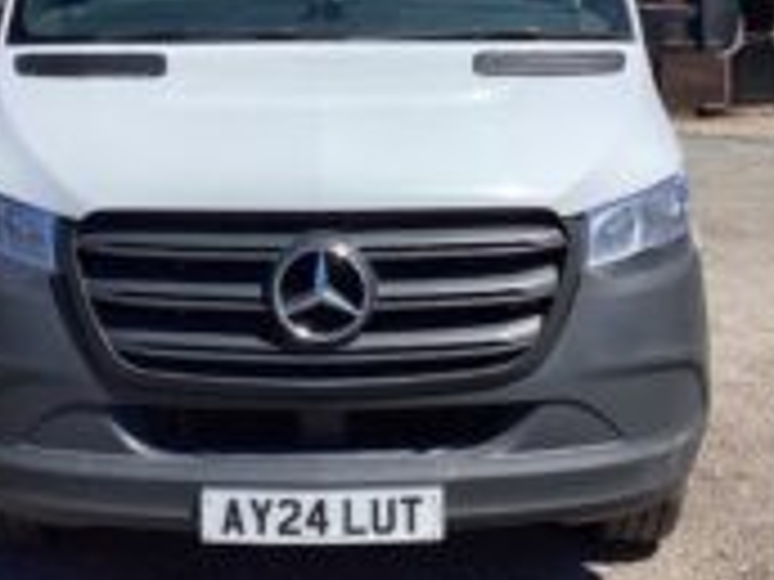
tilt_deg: -6.5
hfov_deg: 30.7
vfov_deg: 23.0
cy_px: 115
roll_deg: +0.2
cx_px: 324
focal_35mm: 63
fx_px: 1409
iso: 25
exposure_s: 1/2146
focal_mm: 3.3
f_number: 2.4
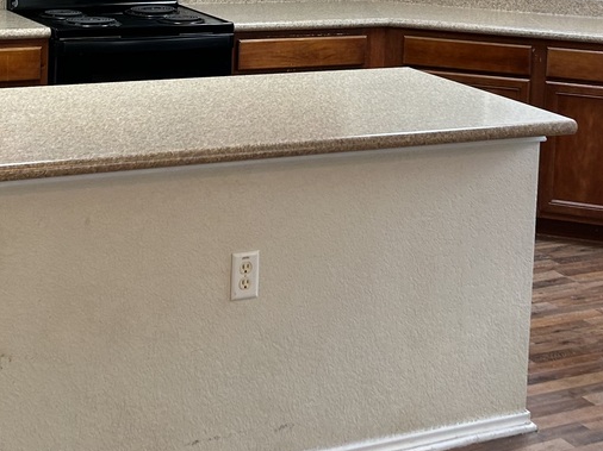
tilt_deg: -4.7
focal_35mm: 74
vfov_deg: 19.1
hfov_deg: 26.3
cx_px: 266
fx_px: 1288
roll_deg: -2.2
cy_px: -43
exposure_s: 1/120
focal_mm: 5.7
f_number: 1.5
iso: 80
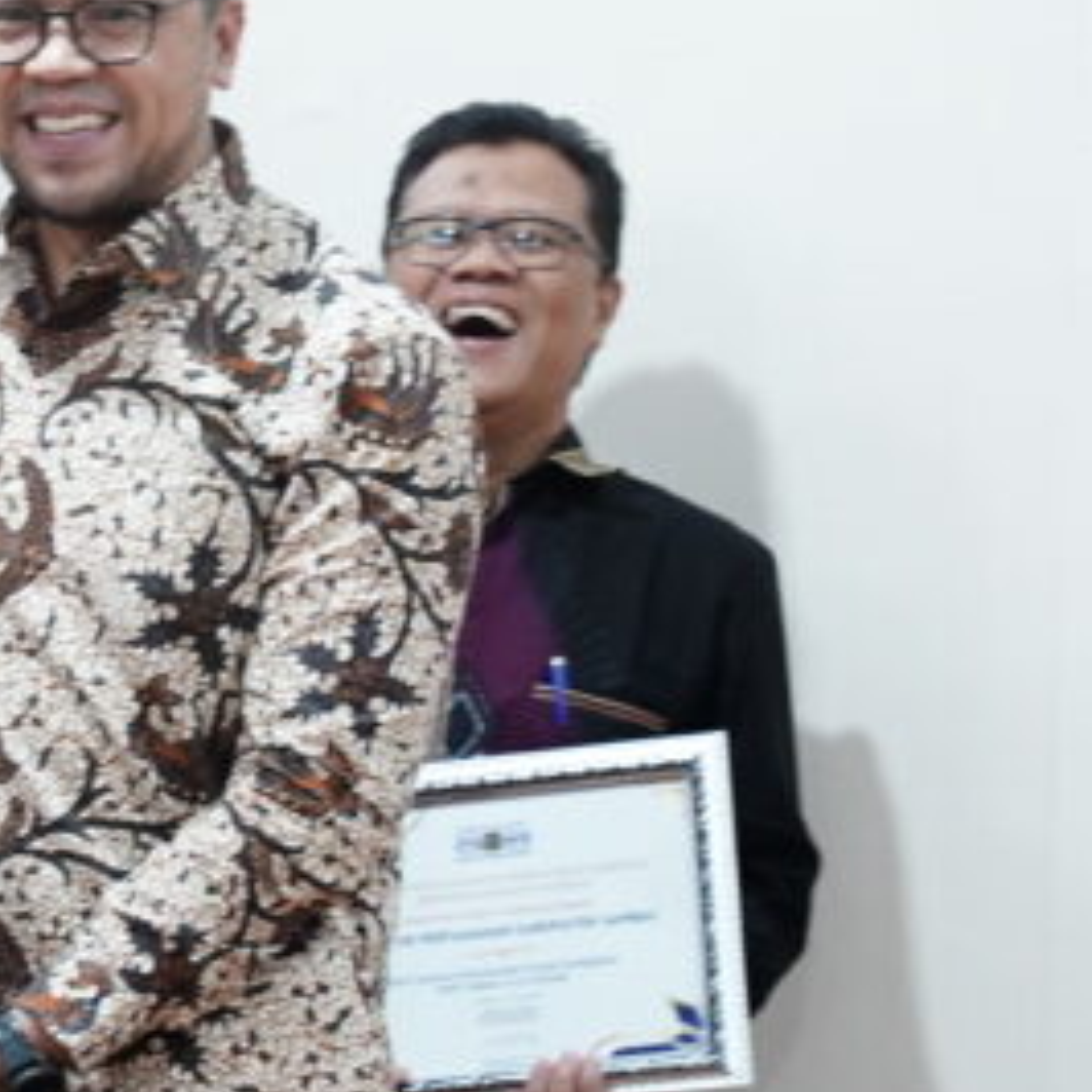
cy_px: 320
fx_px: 9351
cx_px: -300
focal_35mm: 262
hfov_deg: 6.6
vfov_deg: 6.7
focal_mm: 70
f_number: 2.8
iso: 1600
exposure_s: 1/100
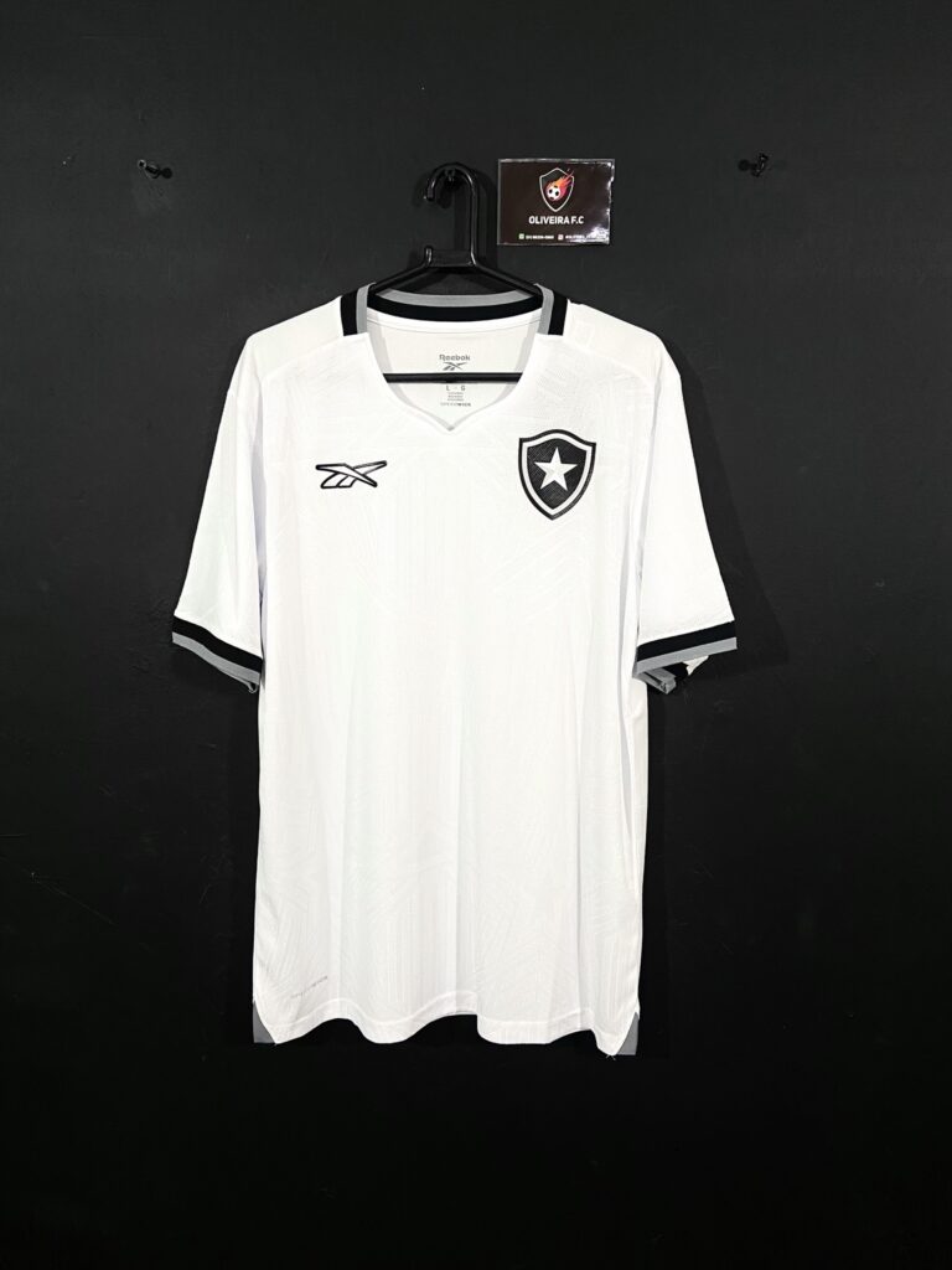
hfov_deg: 53.1
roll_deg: +0.2
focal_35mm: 26
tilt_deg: -8.8
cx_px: 476
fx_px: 953
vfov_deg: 67.3
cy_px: 635
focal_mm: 4.25
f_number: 1.8
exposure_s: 1/60
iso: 80
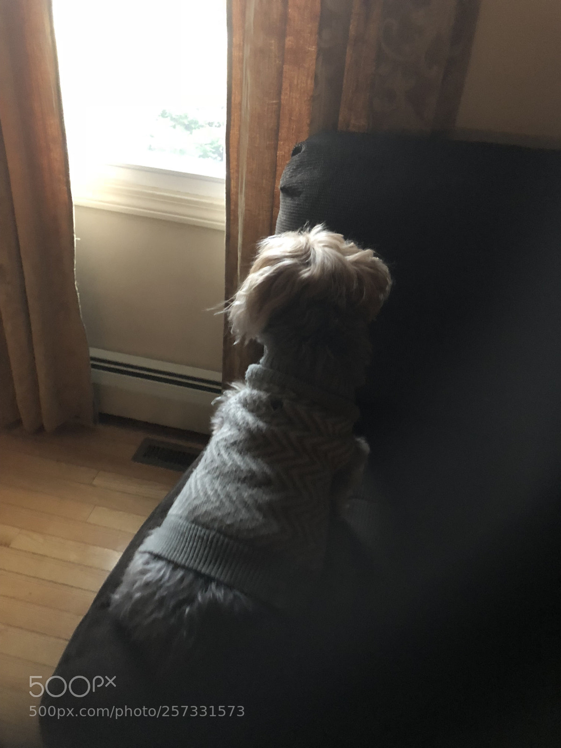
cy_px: 374
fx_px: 605
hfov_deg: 49.7
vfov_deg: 63.4
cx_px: 280
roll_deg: -4.9
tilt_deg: -37.8
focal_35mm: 28
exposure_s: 1/4
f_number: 1.8
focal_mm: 3.99
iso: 125
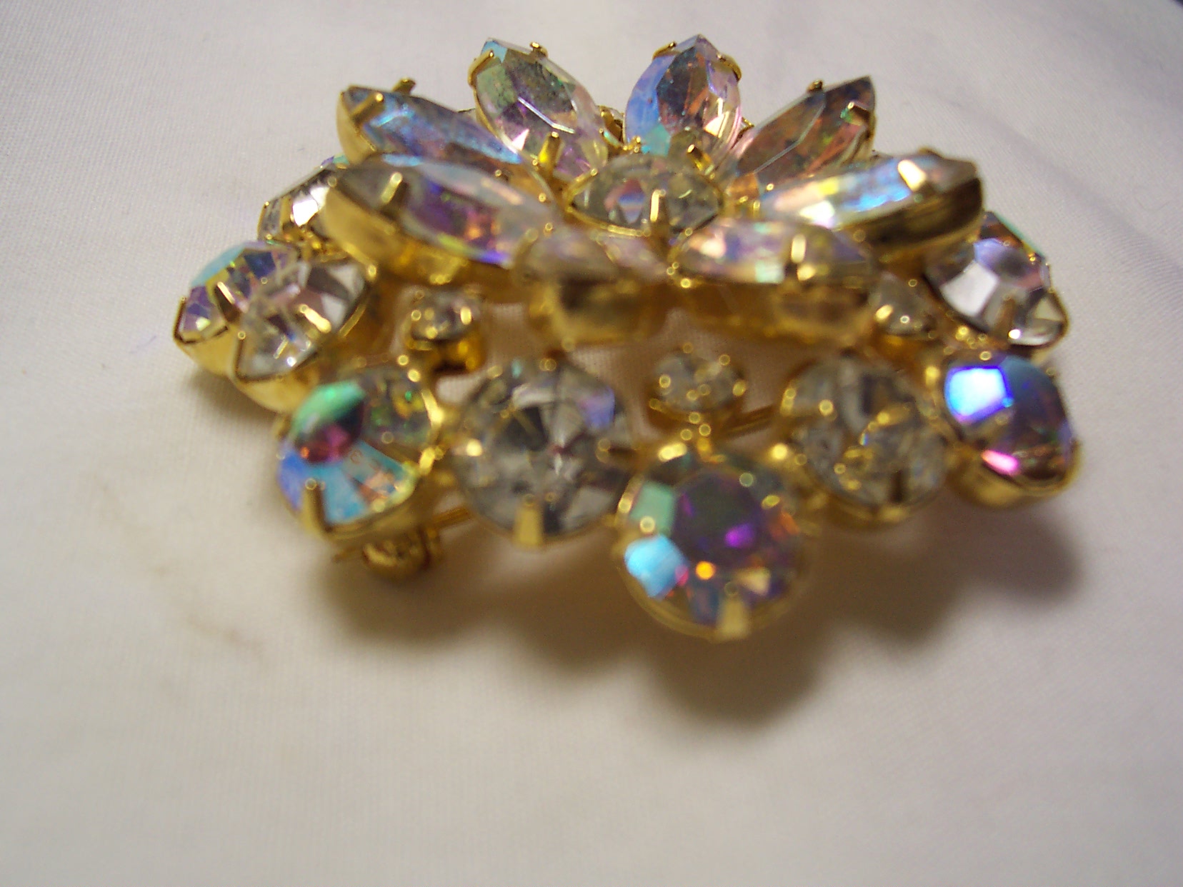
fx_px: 1264
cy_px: 444
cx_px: 592
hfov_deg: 50.1
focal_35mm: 37
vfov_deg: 38.7
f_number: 2.8
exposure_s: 1/90
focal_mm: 5.6
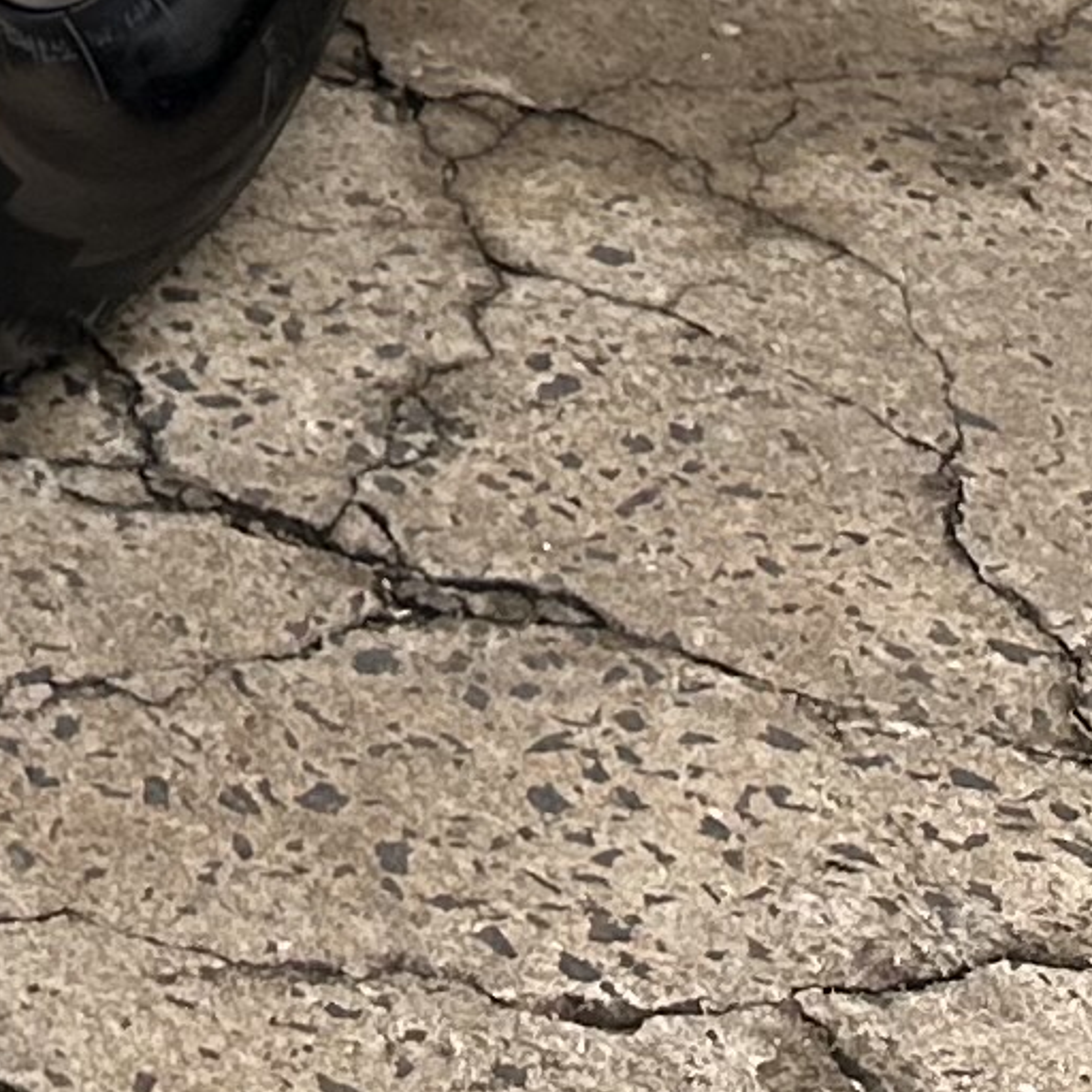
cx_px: -1487
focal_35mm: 167
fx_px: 5960
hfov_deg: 9.4
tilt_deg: -9.7
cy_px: -1969
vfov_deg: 8.9
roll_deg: -3.4
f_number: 1.78
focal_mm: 6.86
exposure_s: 1/444
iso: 80
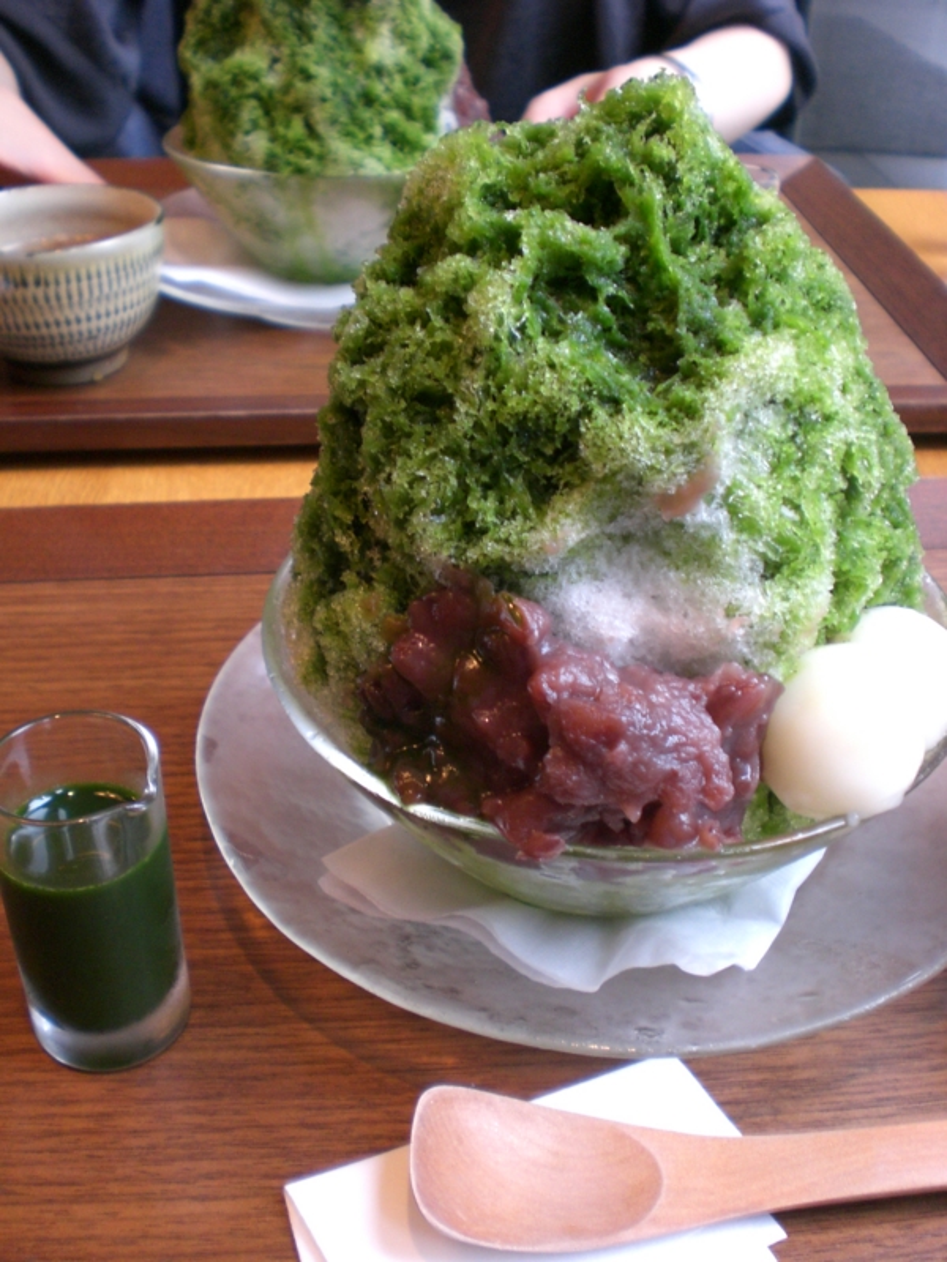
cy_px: 631
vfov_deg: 49.0
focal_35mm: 38
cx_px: 474
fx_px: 1386
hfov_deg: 37.7
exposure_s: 1/40
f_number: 3.1
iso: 200
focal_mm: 6.3
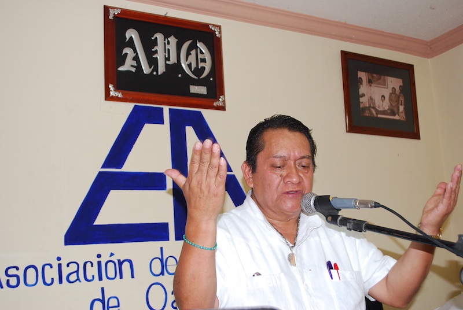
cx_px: 232
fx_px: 502
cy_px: 155
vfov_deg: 34.3
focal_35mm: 39
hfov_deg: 49.5
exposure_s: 1/25
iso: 400
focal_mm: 26
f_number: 5
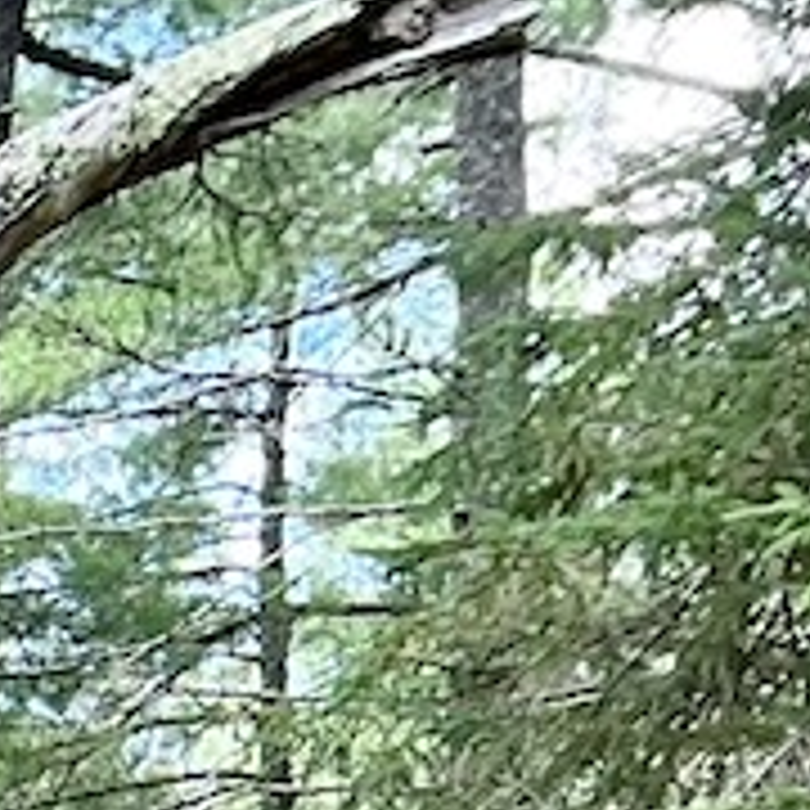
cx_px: -2272
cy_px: 2522
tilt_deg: -3.6
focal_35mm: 192
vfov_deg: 7.8
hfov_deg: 7.1
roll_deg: -1.6
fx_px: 5083
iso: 64
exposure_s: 1/144
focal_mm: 5.7
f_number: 1.5
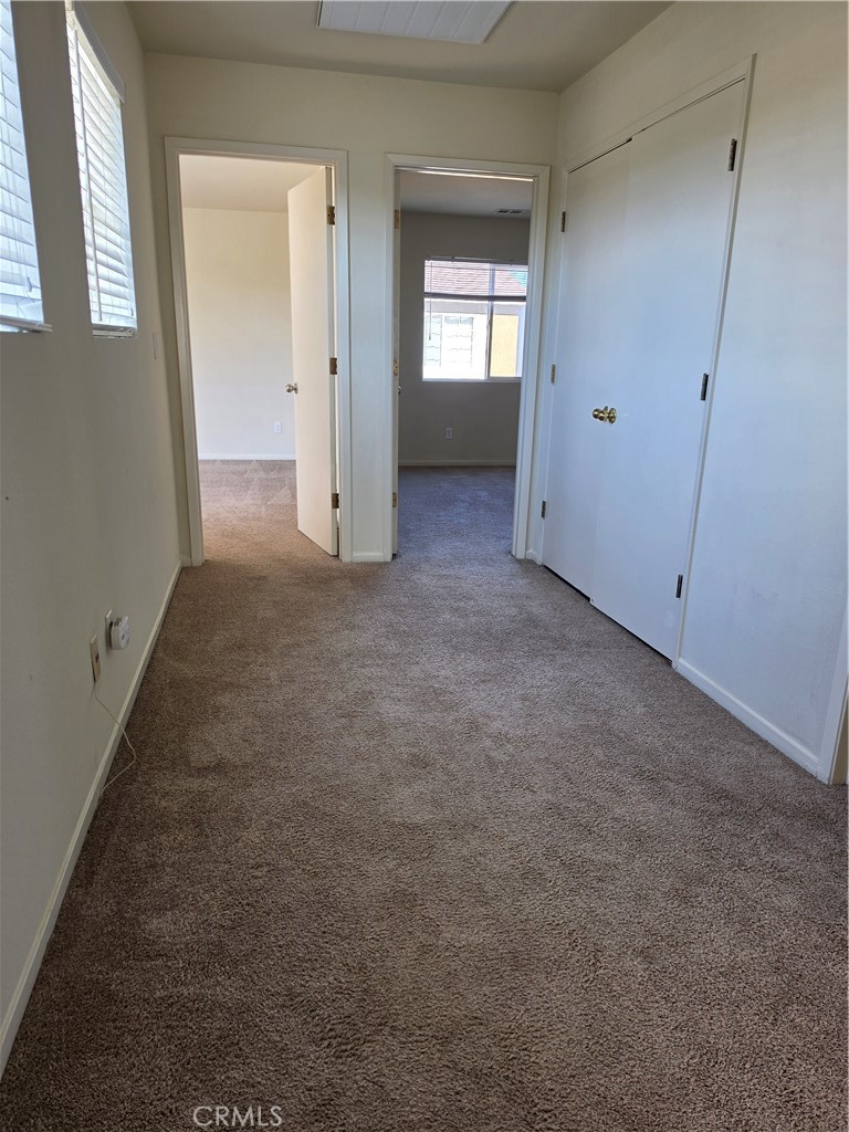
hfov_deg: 58.9
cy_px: 566
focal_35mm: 23
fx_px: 752
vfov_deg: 73.9
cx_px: 424
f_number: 1.4
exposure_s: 1/180
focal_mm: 6.5
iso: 40
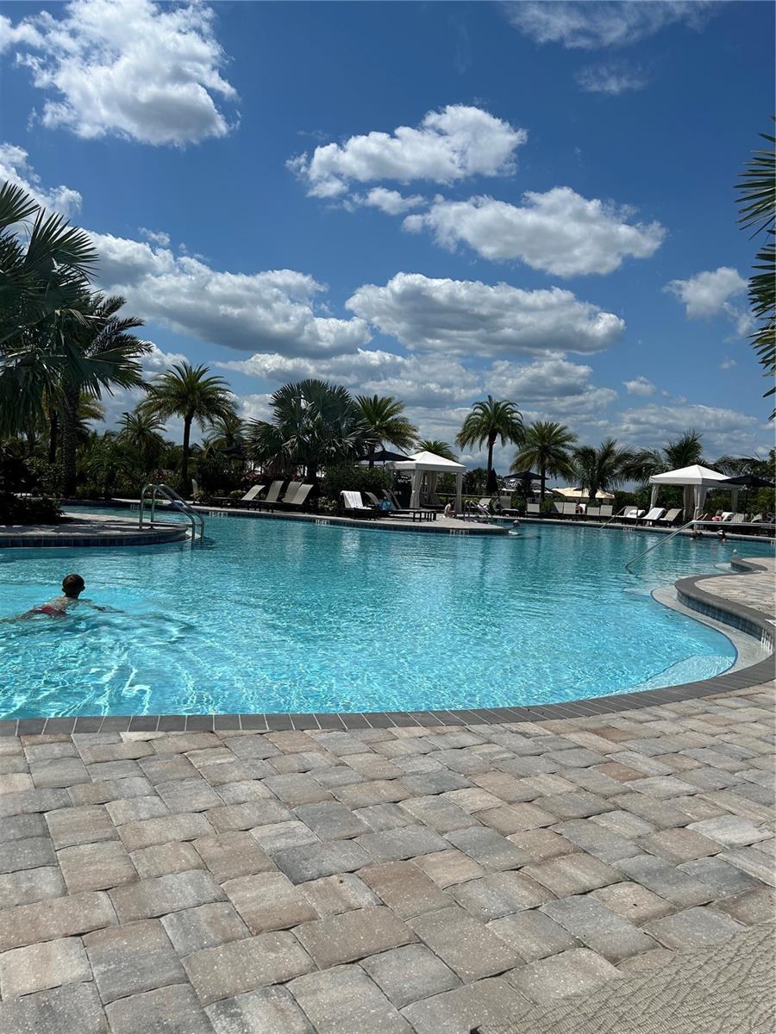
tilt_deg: -1.1
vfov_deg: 67.3
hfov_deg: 53.1
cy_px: 517
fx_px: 777
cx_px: 388
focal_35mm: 26
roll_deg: -4.2
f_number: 1.5
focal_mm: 5.7
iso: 50
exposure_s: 1/11364
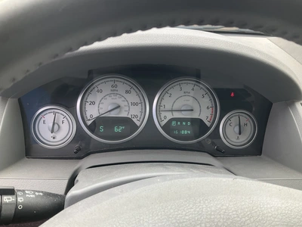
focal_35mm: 29
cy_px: 114
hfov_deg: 61.7
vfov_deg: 48.2
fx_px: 253
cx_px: 151
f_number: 1.8
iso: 20
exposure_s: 1/122
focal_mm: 3
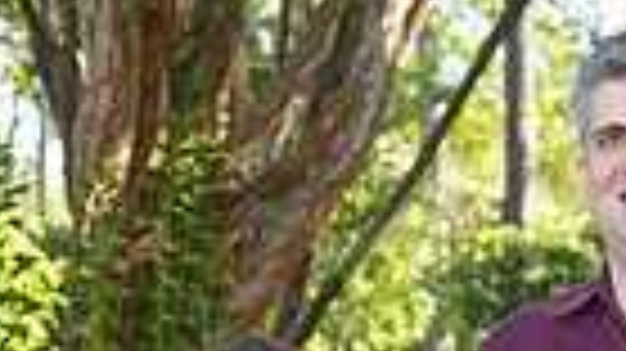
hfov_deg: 7.9
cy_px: 813
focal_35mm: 273
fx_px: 4529
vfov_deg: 4.4
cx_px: 326
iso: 320
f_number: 5.6
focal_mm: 52
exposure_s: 1/160
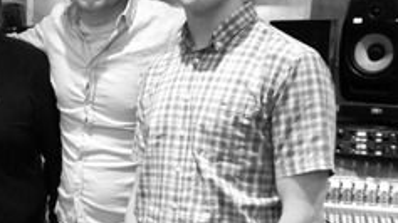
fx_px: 802
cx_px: -20
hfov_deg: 26.1
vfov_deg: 15.8
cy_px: 155
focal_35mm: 76
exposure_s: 1/15
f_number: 2.4
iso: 500
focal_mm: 4.12
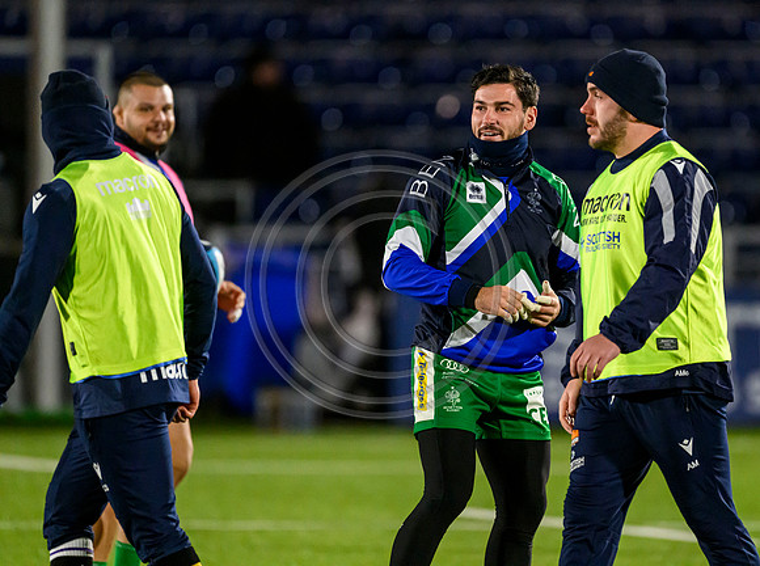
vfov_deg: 2.2
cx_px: 473
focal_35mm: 671
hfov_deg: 3.0
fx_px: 14701
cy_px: 251
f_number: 4
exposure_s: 1/800
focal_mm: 560
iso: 10000
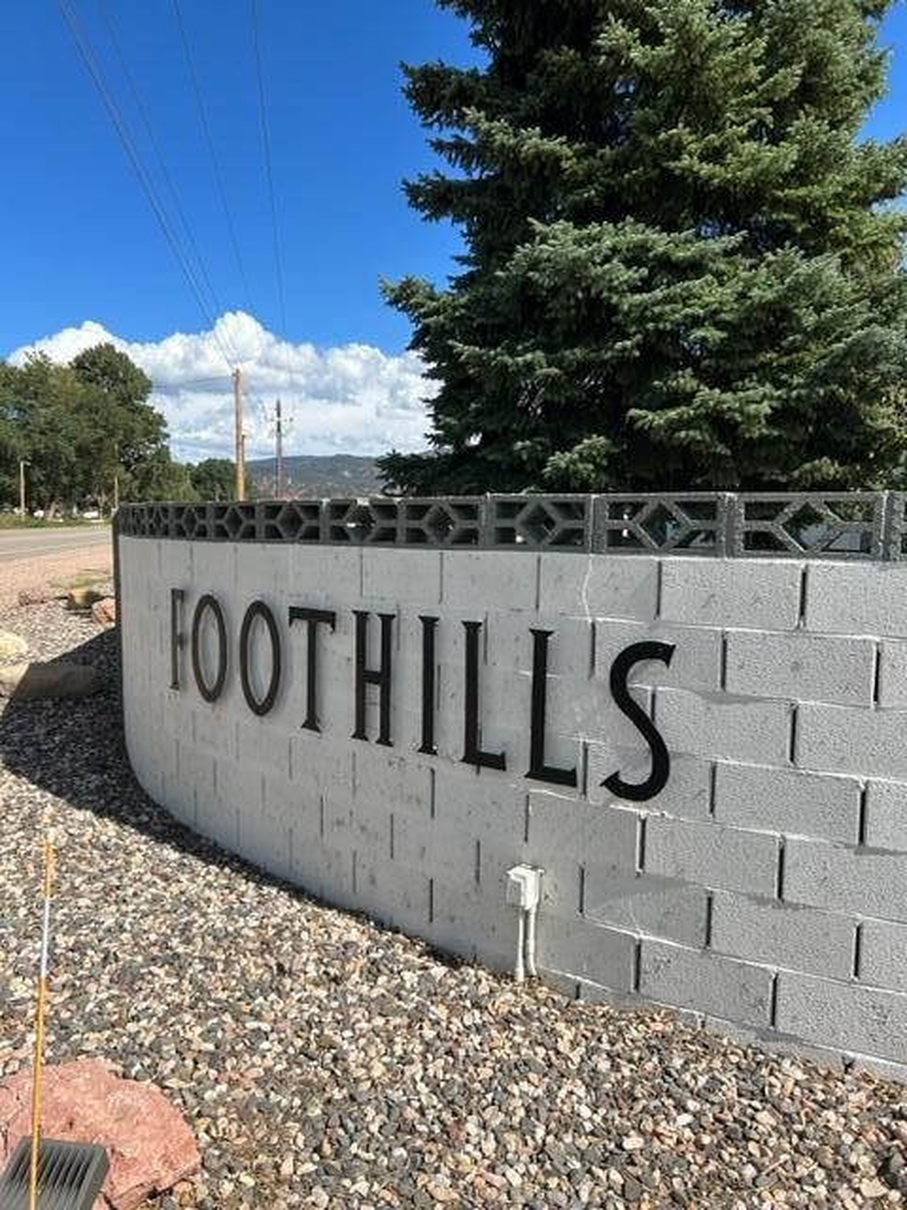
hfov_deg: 53.1
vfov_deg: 67.3
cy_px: 605
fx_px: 908
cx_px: 454
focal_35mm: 26
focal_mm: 5.7
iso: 50
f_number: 1.5
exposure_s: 1/4274
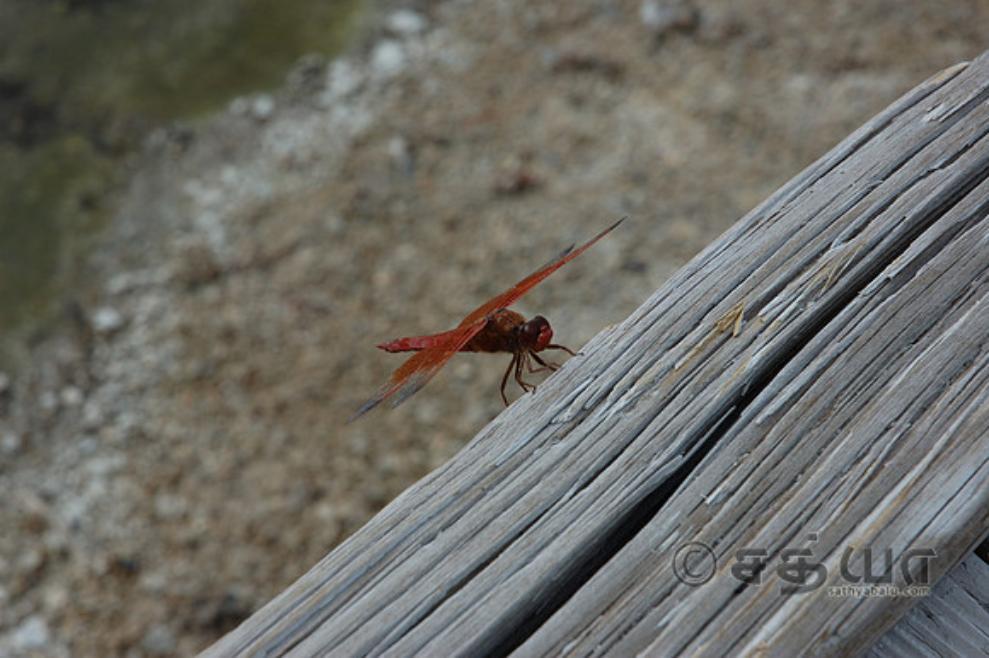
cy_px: 329
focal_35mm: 105
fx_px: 2883
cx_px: 494
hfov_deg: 19.5
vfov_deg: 13.0
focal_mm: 70
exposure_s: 1/320
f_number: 9
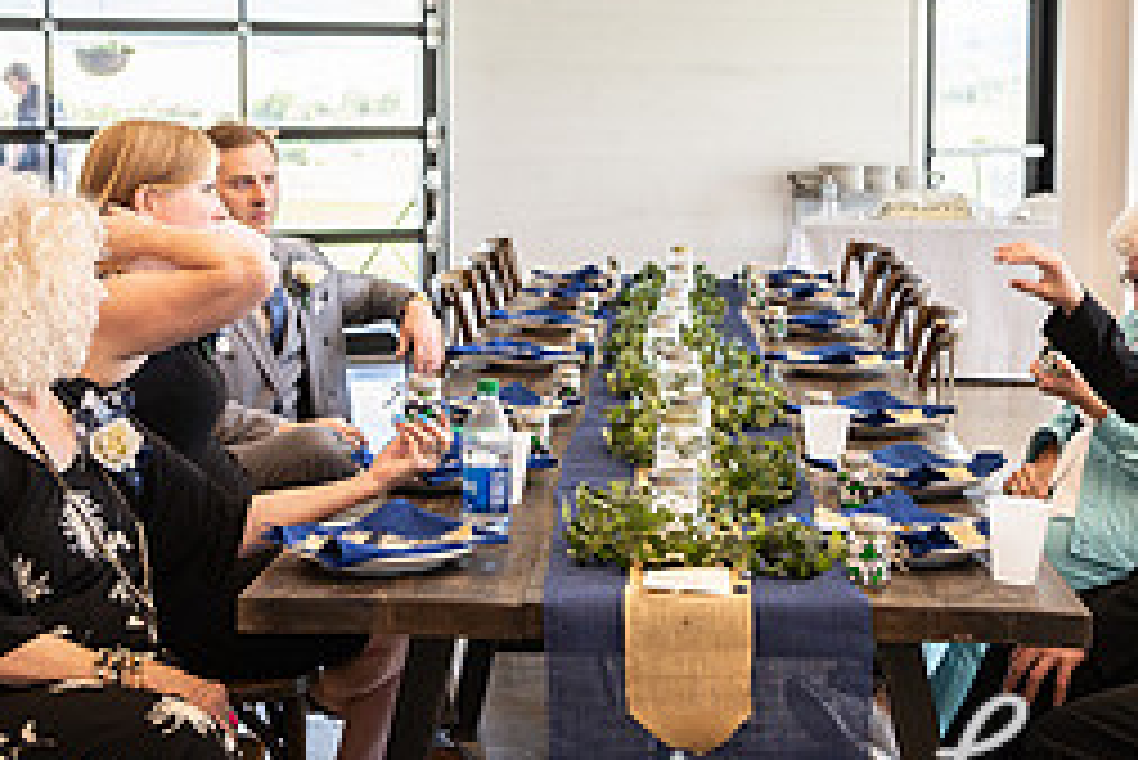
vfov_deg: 19.2
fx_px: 2246
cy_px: 353
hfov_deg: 28.4
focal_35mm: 71
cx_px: 612
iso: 200
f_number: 3.2
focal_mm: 31
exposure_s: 1/125
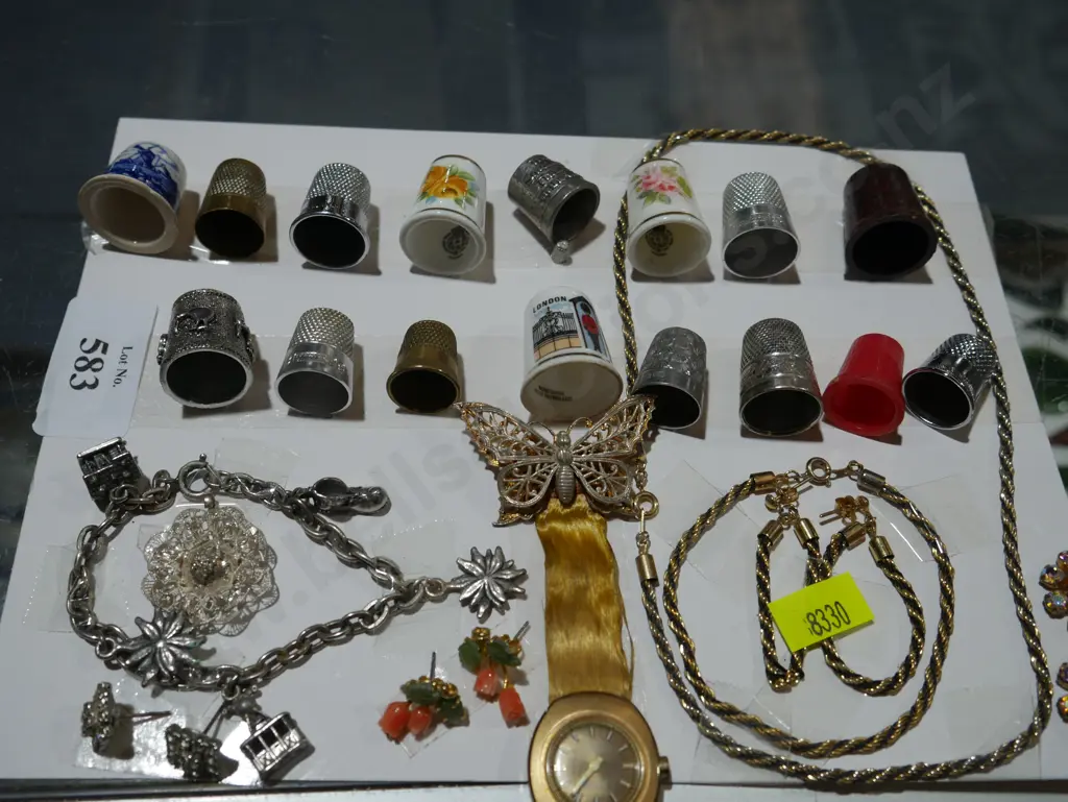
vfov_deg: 41.8
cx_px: 534
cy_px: 401
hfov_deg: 53.9
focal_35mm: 34
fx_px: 1049
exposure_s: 1/160
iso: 200
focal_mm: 17
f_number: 4.5
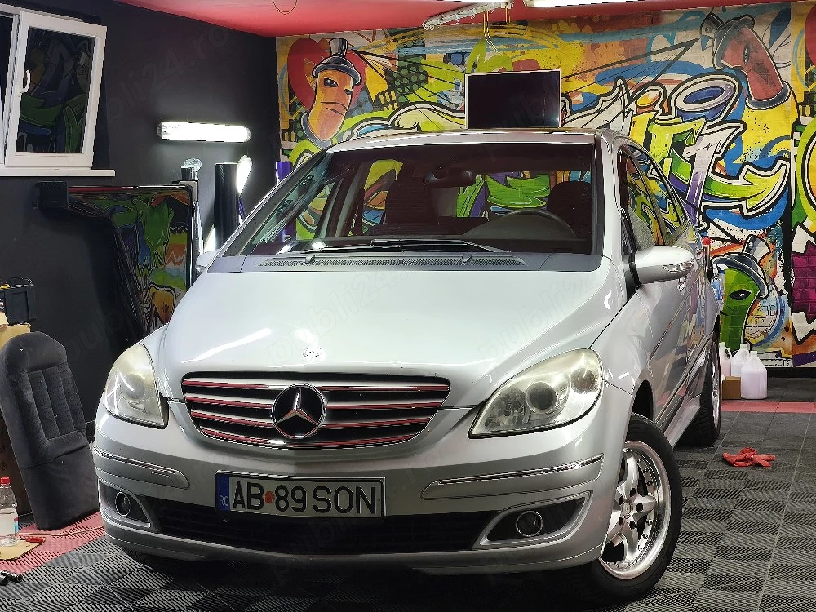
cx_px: 408
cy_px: 306
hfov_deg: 29.8
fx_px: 1532
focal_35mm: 65
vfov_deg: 22.6
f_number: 1.9
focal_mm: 7.1
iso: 400
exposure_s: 1/101
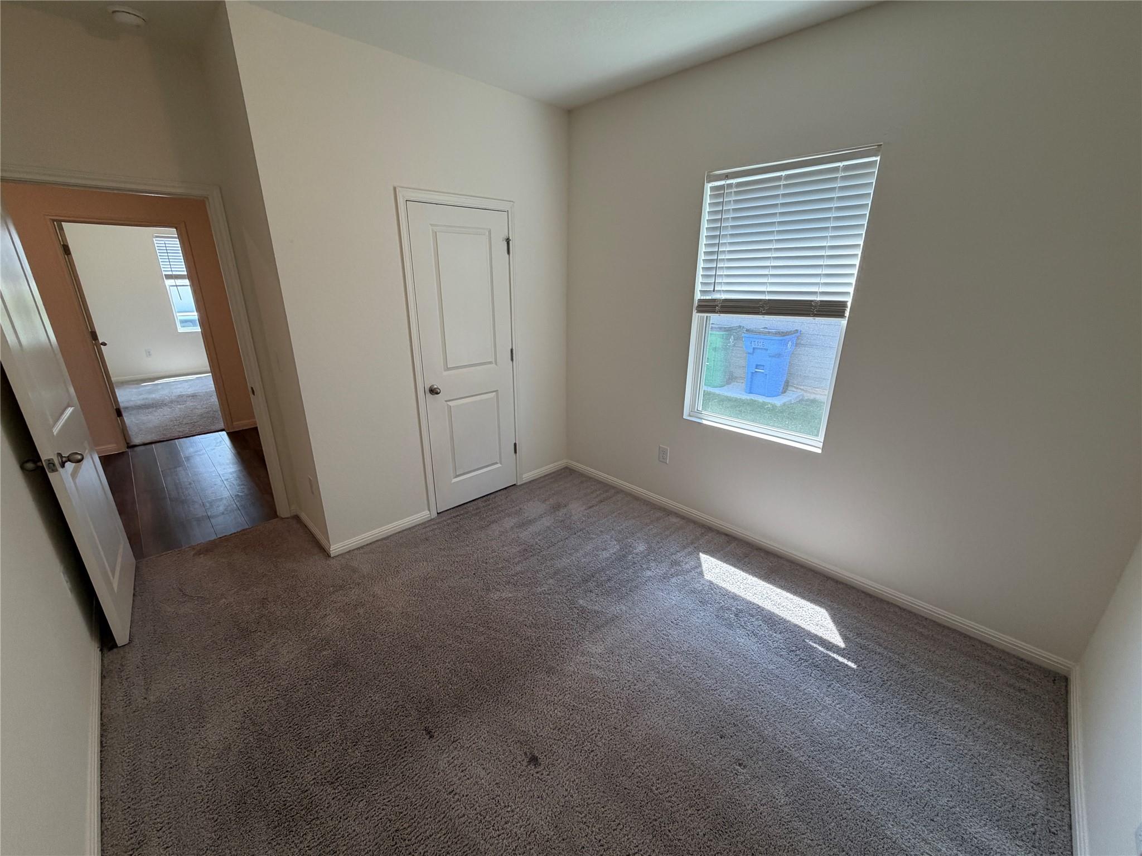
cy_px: 428
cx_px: 571
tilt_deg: -19.9
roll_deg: +0.6
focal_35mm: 14
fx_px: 462
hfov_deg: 102.1
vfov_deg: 85.7
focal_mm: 2.22
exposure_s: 1/120
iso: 160
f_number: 2.2
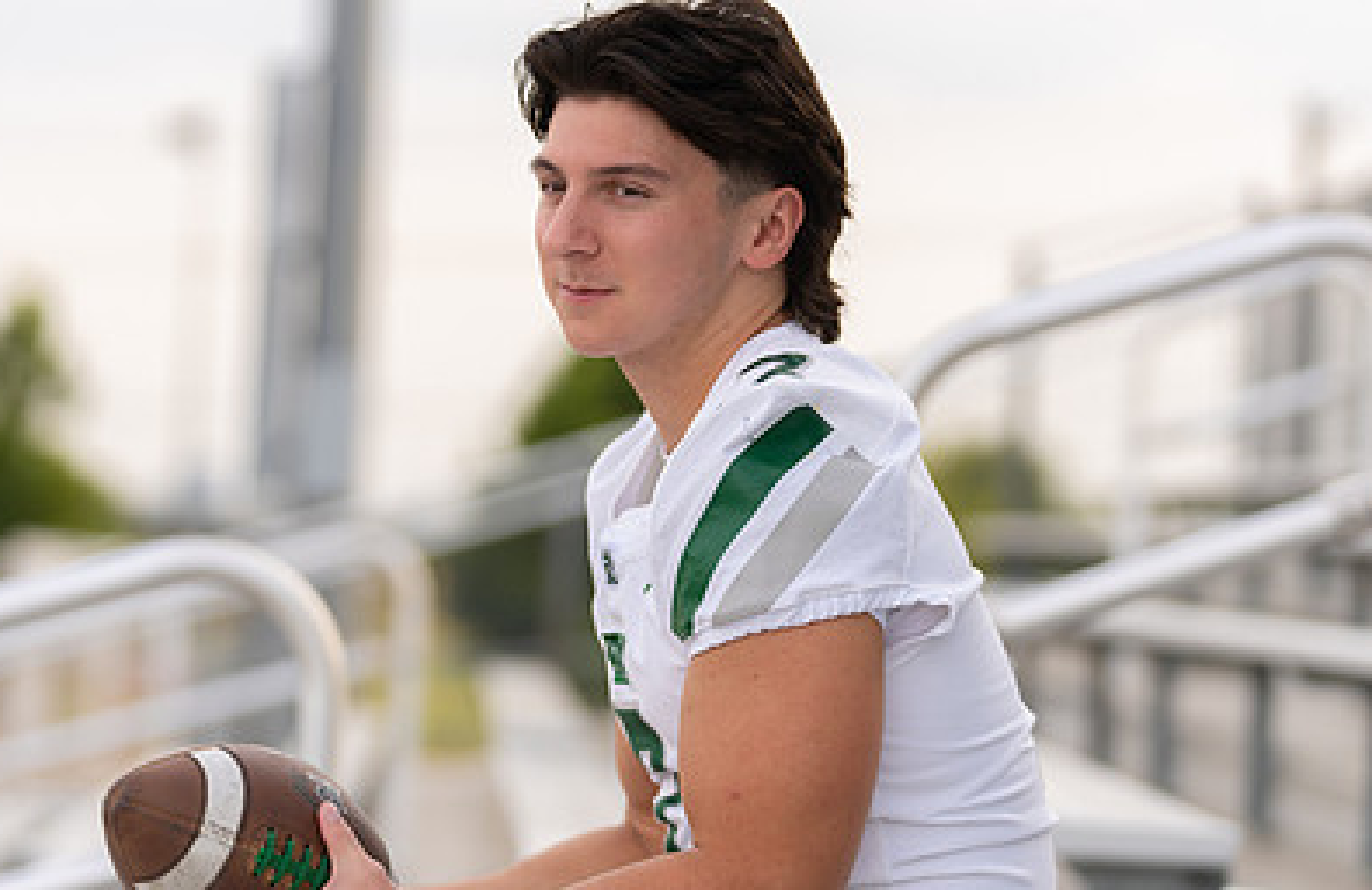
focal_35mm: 180
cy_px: 458
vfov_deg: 7.5
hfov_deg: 11.5
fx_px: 6801
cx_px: 633
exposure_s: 1/320
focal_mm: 119
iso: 100
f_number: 2.8
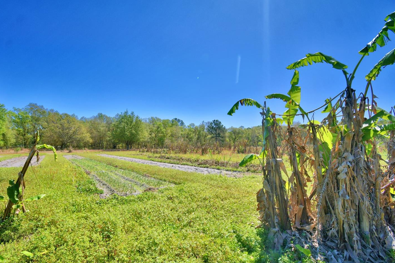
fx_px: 186
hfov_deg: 93.0
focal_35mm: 17
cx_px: 178
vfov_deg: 70.4
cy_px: 140
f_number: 4.5
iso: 100
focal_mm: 10
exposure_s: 1/1600
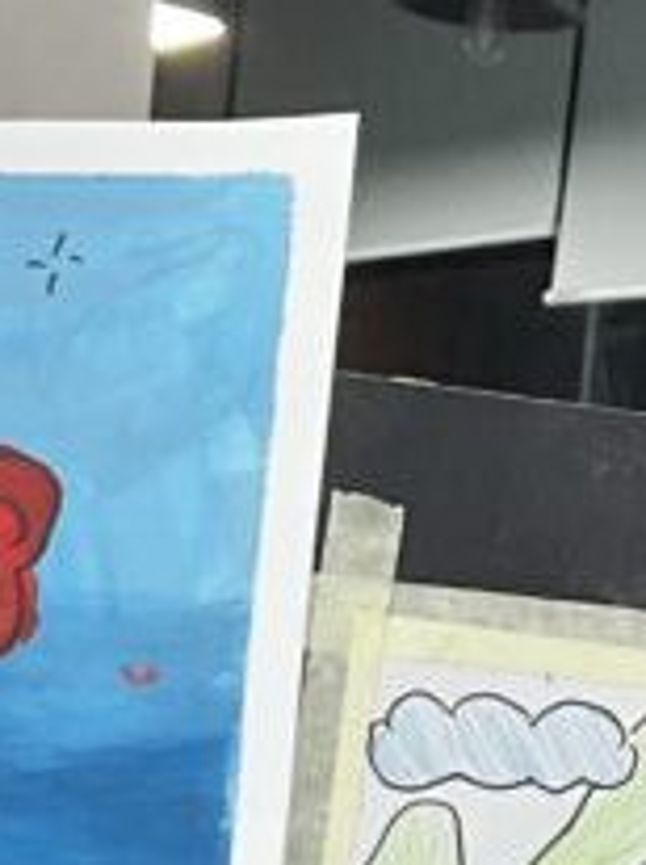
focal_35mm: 141
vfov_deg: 13.6
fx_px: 3516
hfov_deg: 10.4
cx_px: 612
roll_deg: -6.1
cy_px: 1058
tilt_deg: -3.9
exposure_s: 1/50
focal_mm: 3
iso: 40
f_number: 1.8
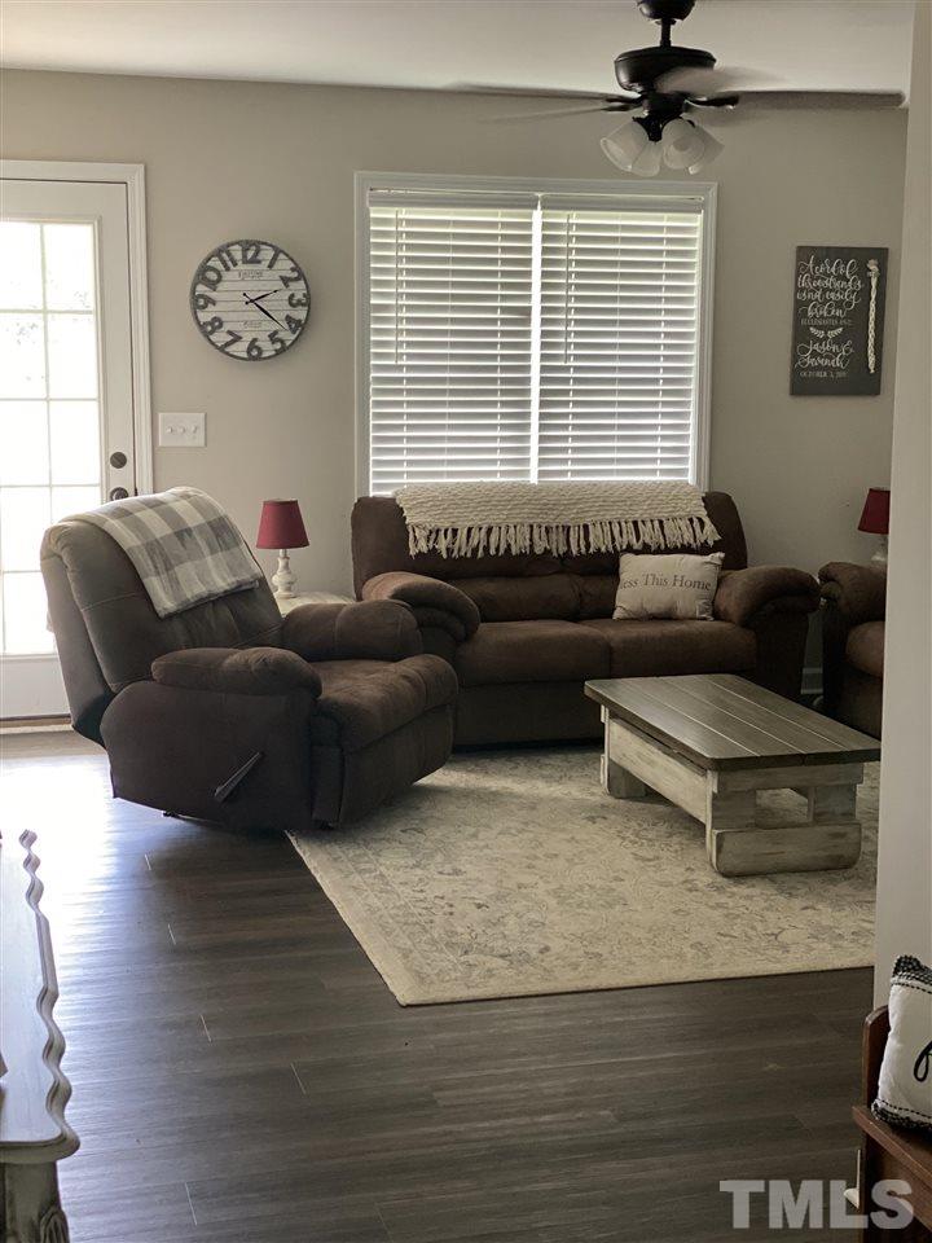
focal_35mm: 52
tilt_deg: -7.4
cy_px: 622
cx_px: 466
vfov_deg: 36.8
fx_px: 1867
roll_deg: -0.6
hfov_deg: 28.0
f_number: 2
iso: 250
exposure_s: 1/40
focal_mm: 6
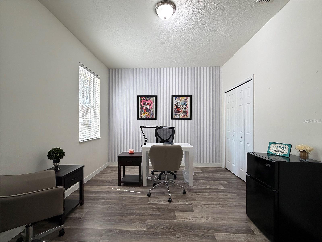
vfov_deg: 85.7
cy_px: 121
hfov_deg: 102.1
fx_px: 130
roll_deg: +0.3
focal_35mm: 14
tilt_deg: +0.6
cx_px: 161
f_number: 2.2
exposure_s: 1/120
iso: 200
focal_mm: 2.22
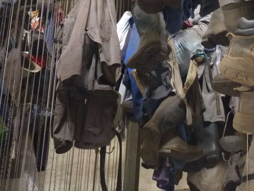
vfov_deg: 11.8
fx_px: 917
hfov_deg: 15.5
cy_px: 38
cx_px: 253
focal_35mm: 125
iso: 400
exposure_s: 1/4
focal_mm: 10.1
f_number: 3.2
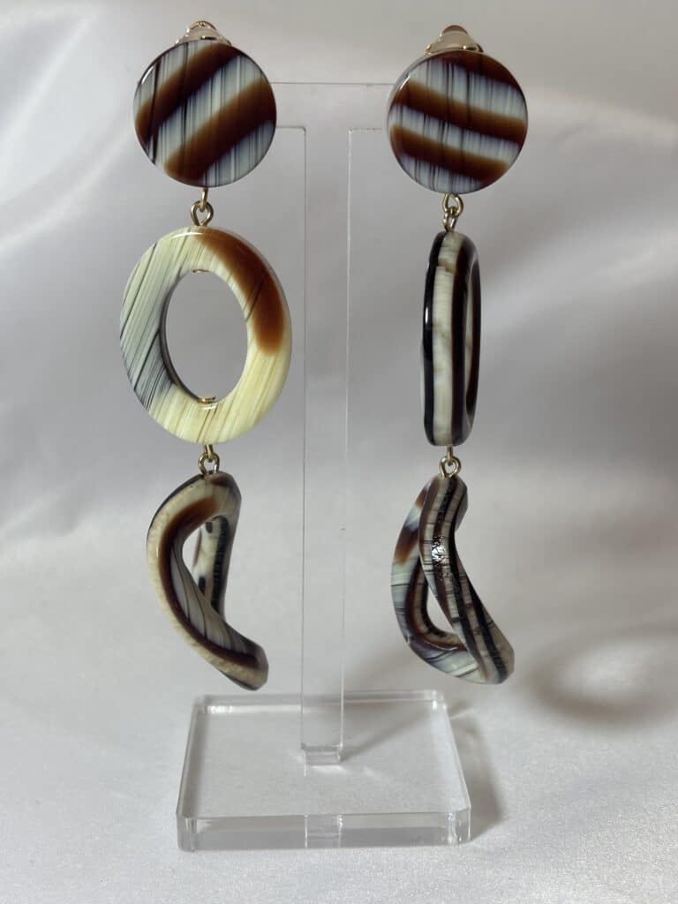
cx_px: 339
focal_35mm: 52
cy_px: 452
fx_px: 1358
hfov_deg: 28.0
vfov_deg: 36.8
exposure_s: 1/148
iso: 32
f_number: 1.6
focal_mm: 5.96
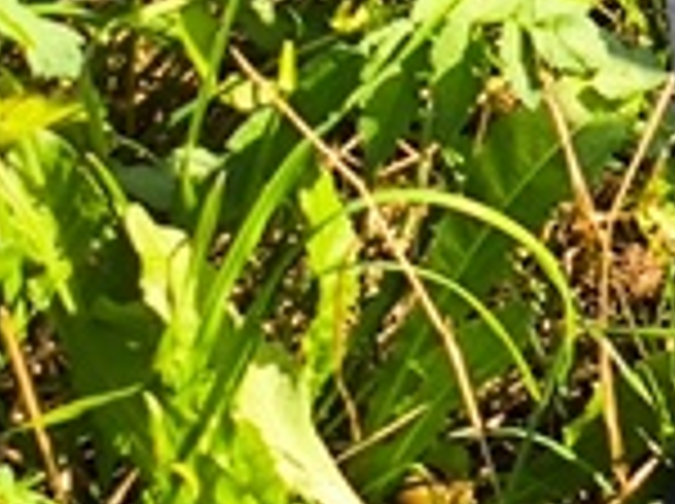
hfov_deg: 7.1
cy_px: -400
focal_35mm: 267
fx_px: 5198
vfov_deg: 5.5
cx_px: 1528
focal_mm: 4.71
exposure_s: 1/470
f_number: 1.7
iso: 50
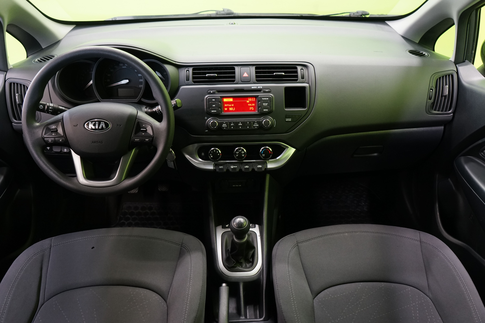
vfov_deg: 45.0
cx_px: 242
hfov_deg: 63.7
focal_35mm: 29
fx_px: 391
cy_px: 162
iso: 2000
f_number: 5
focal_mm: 29
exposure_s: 1/20
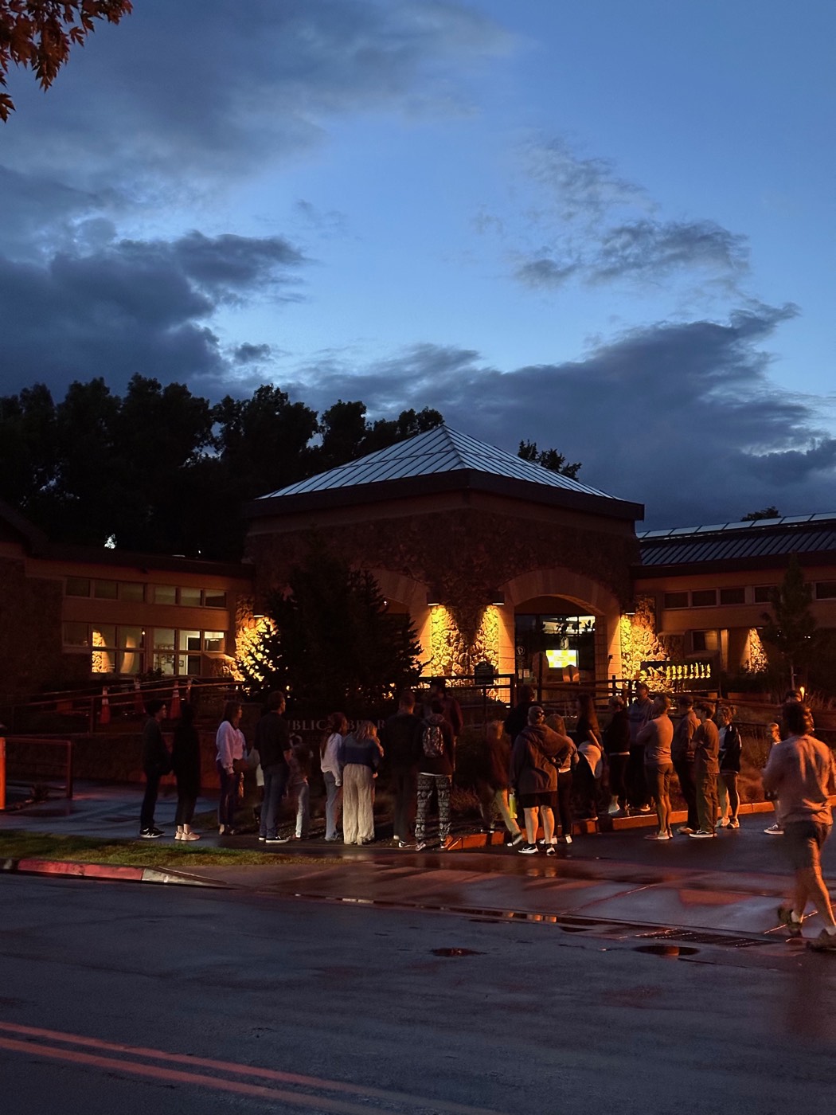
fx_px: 1546
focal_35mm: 48
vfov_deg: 39.7
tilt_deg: +7.6
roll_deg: -0.6
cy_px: 558
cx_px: 418
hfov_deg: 30.3
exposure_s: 1/24
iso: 640
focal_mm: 6.86
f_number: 1.78
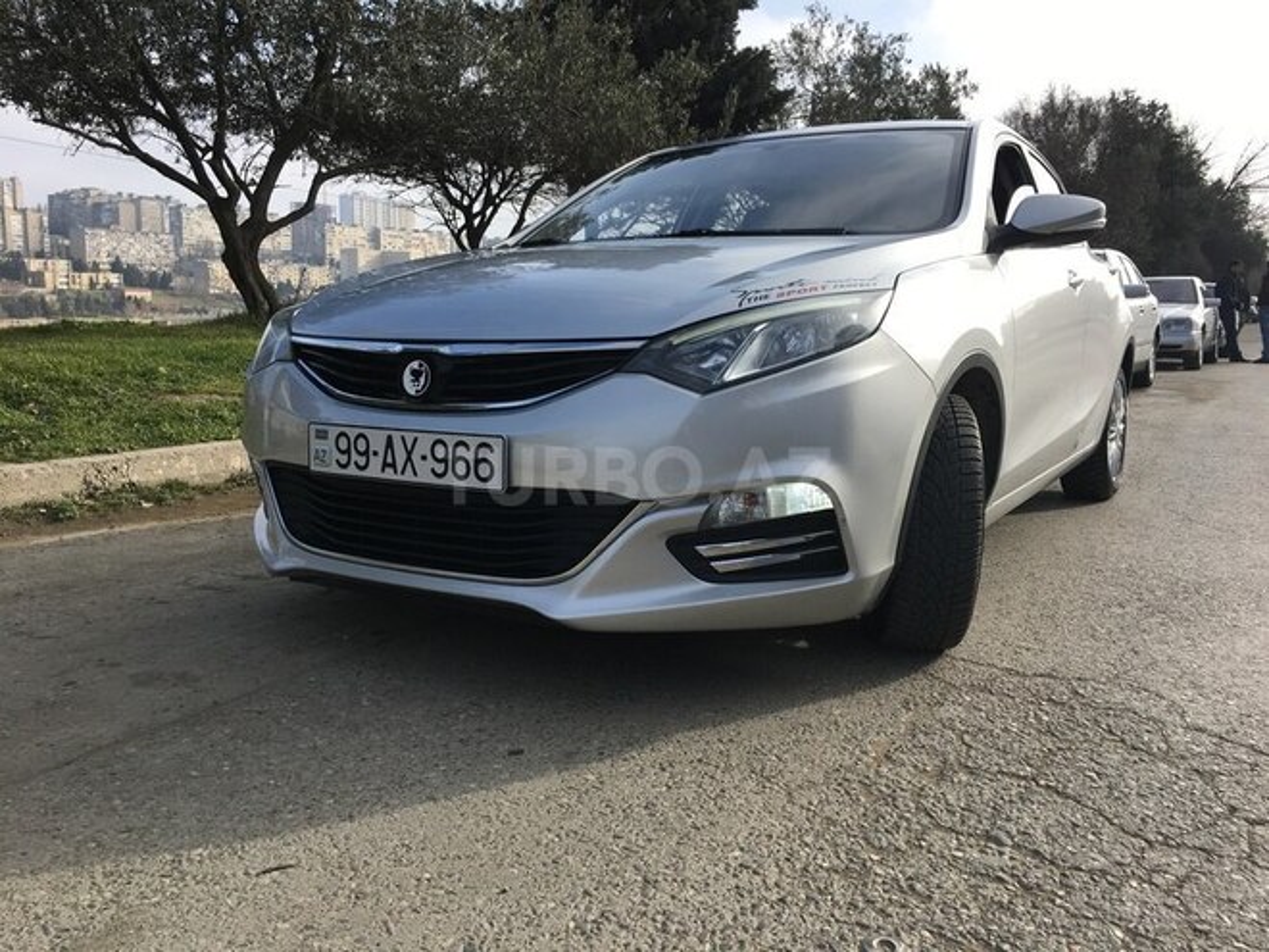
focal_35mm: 29
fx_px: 1063
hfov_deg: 61.7
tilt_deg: -9.9
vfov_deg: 48.2
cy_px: 476
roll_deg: -0.6
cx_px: 634
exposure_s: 1/986
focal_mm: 4.15
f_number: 2.2
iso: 25
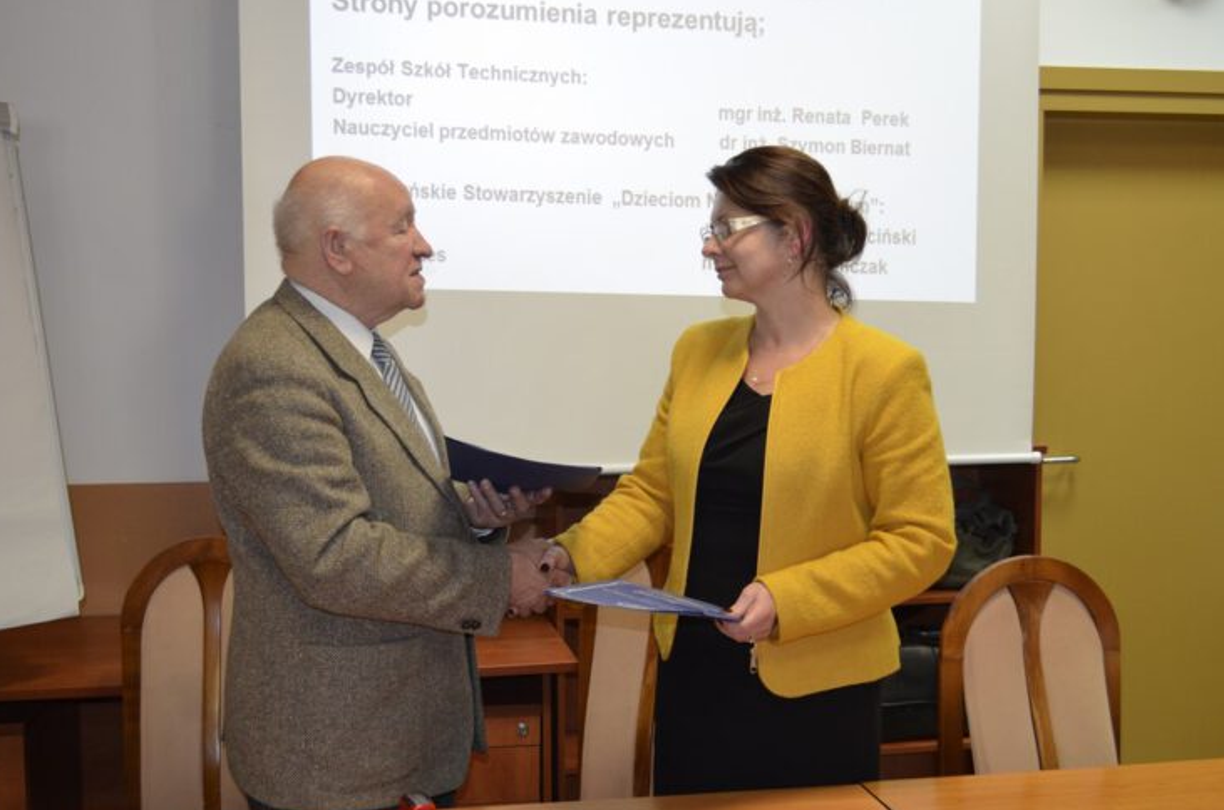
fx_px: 1391
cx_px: 623
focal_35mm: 41
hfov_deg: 47.5
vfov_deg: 32.5
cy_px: 419
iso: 1000
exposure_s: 1/60
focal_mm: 26
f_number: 4.2
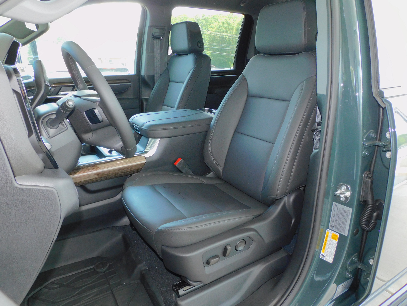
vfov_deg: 56.8
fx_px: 282
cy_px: 153
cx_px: 204
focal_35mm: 24
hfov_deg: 71.6
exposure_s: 1/30
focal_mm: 4.3
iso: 200
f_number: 3.3
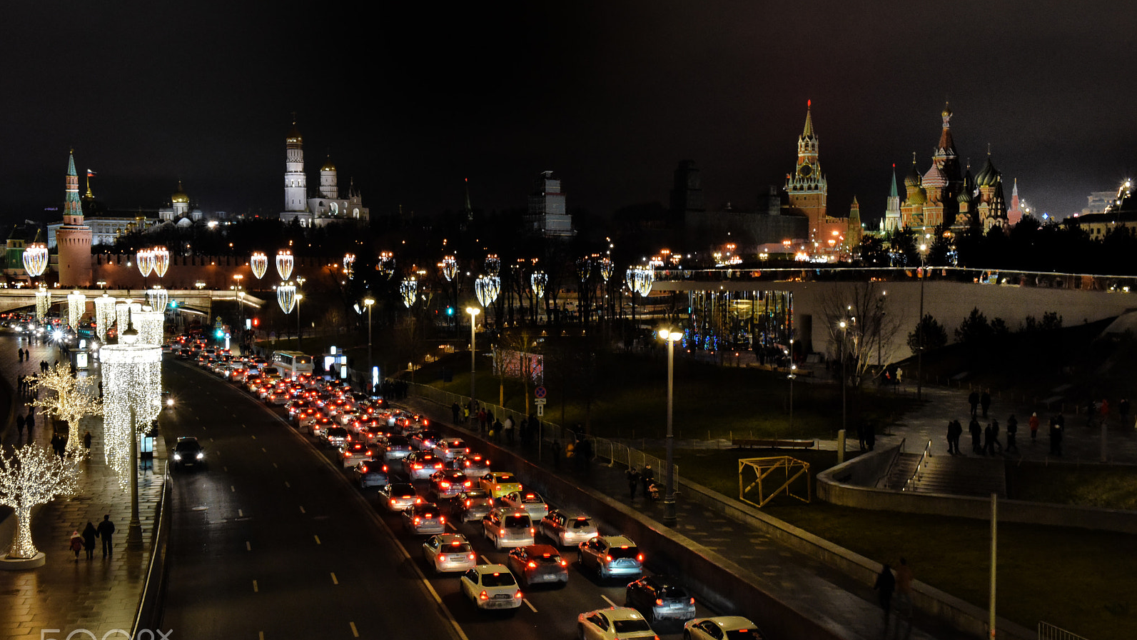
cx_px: 567
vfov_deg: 29.7
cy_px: 358
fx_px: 1206
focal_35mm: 40
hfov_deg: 50.5
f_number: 16
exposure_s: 1/10
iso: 3200
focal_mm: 38
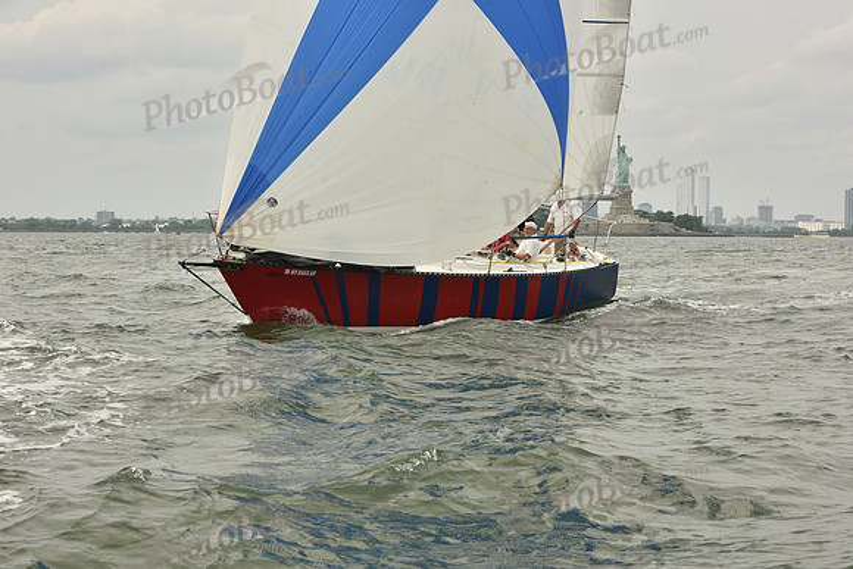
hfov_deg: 28.8
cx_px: 426
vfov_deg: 19.5
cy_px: 284
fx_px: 1659
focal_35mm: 70
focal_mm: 70
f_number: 10
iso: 250
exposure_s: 1/640
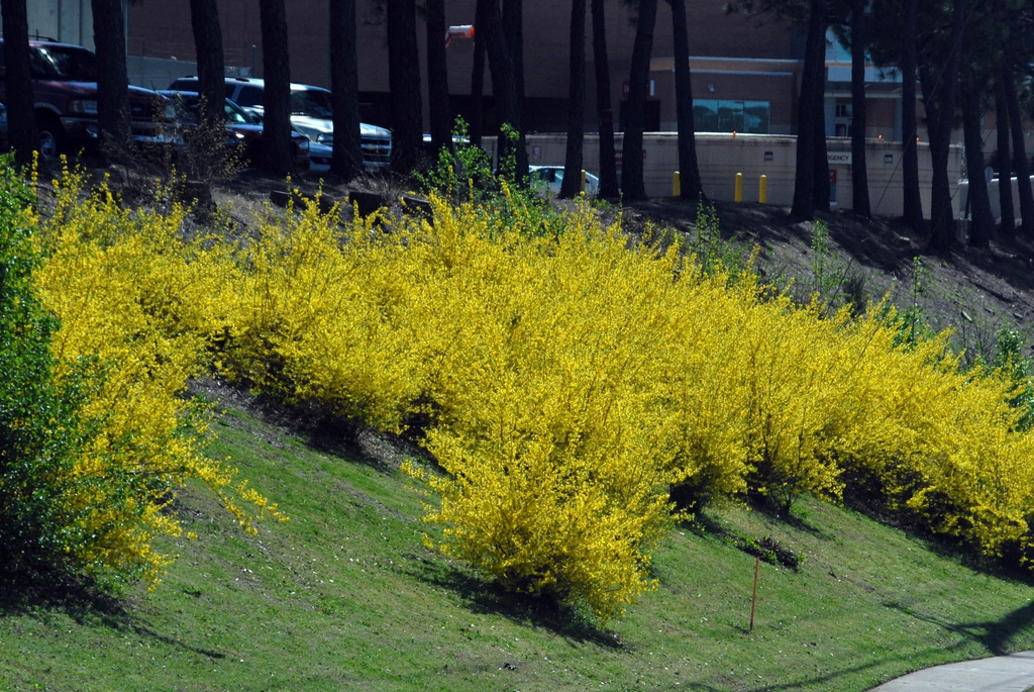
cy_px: 346
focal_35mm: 165
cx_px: 517
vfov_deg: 8.3
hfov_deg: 12.4
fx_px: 4744
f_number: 7.1
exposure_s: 1/200
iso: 400
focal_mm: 110
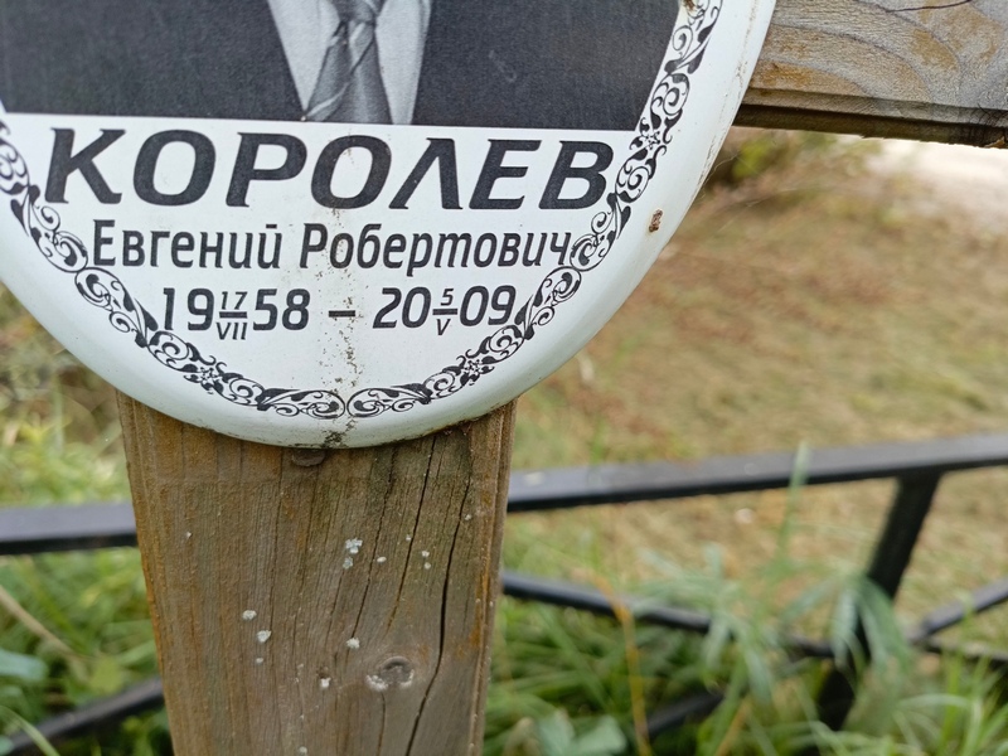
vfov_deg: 54.9
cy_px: 378
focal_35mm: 25
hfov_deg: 69.4
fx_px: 728
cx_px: 504
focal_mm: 4.76
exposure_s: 1/209
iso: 112
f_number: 1.69
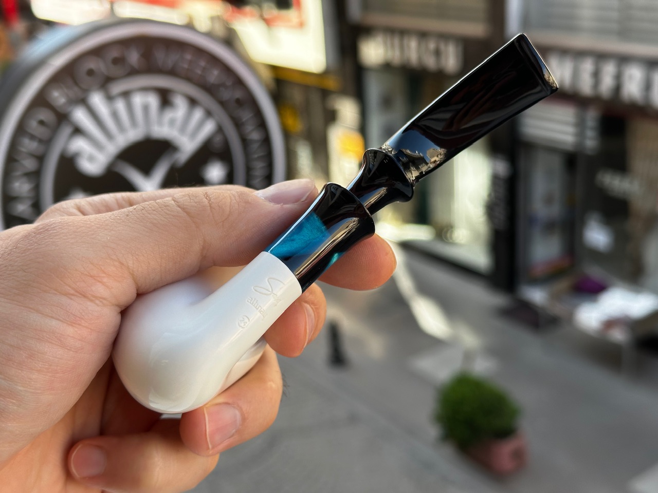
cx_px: 329
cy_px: 246
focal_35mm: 48
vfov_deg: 30.3
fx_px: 912
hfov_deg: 39.7
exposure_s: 1/516
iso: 64
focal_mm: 6.86
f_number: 1.78
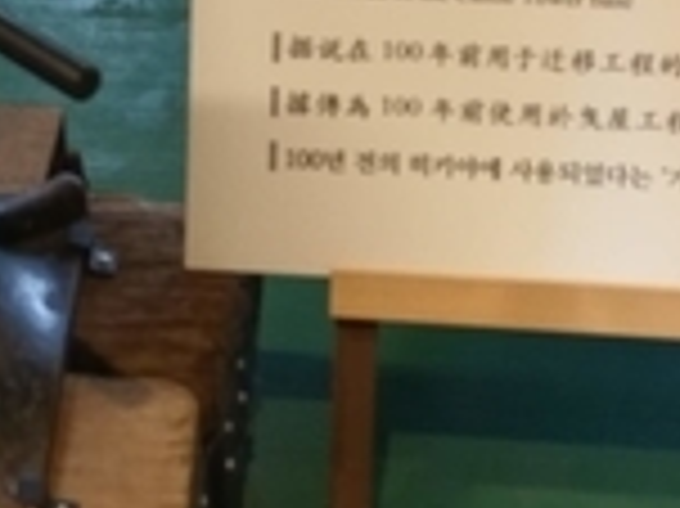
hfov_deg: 14.3
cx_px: 194
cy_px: -247
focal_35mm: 138
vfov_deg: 10.4
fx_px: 2709
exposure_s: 1/30
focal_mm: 4.58
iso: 160
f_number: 1.8
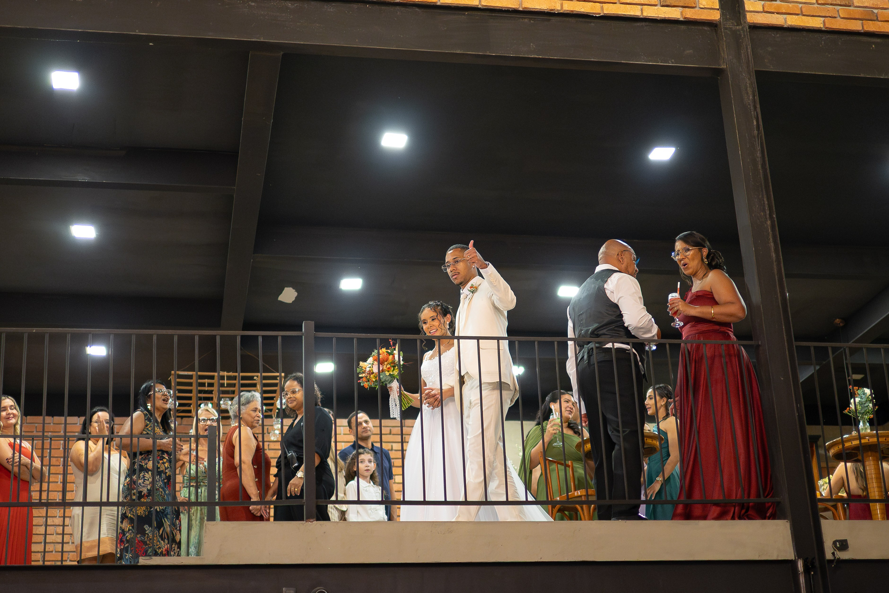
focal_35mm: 55
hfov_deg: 36.2
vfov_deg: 24.6
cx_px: 444
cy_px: 296
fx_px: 1361
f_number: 1.4
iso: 4000
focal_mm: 35
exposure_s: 1/320
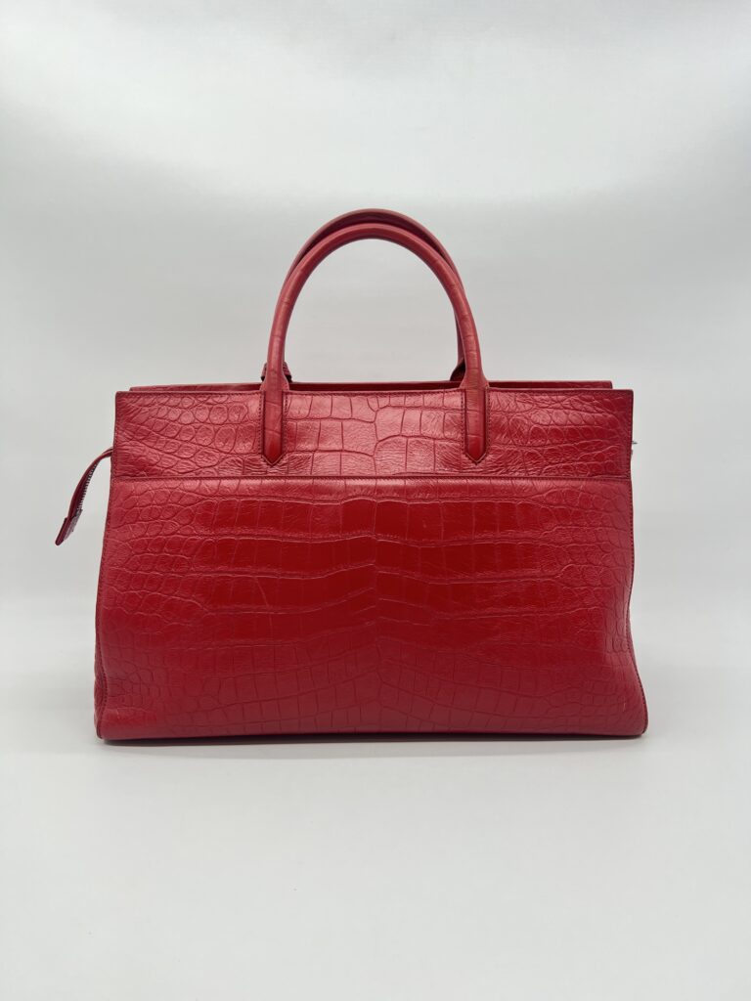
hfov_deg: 53.1
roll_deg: +0.7
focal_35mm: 26
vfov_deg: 67.3
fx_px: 752
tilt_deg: -10.3
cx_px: 376
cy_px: 500
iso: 40
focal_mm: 5.7
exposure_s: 1/100
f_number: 1.5
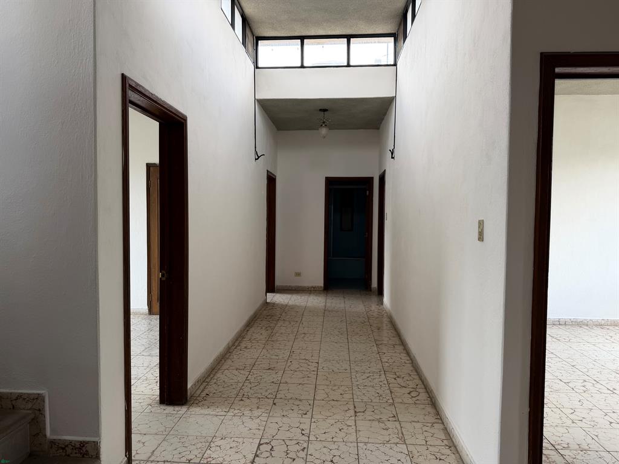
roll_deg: -0.6
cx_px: 310
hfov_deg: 71.6
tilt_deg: -3.0
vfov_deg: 56.8
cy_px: 232
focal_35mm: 24
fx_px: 429
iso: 64
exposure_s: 1/132
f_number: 1.78
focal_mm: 6.76
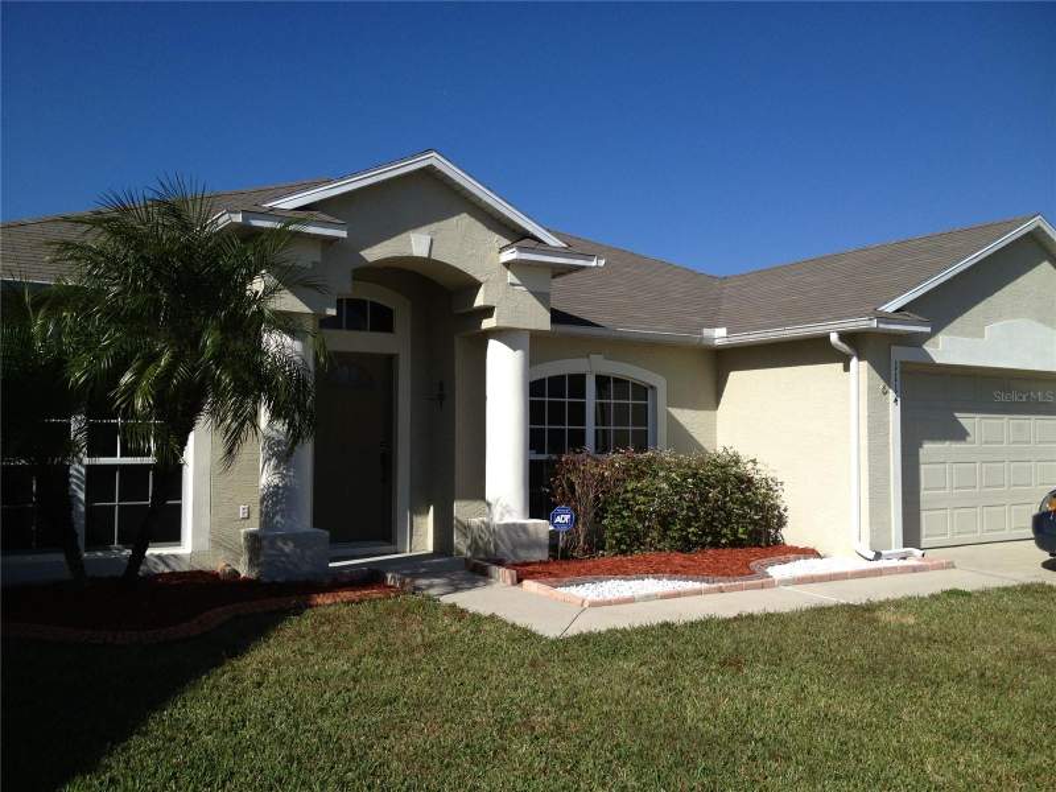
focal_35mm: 35
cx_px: 528
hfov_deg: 52.6
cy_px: 396
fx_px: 1068
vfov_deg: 40.7
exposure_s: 1/2513
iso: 50
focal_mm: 4.28
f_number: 2.4
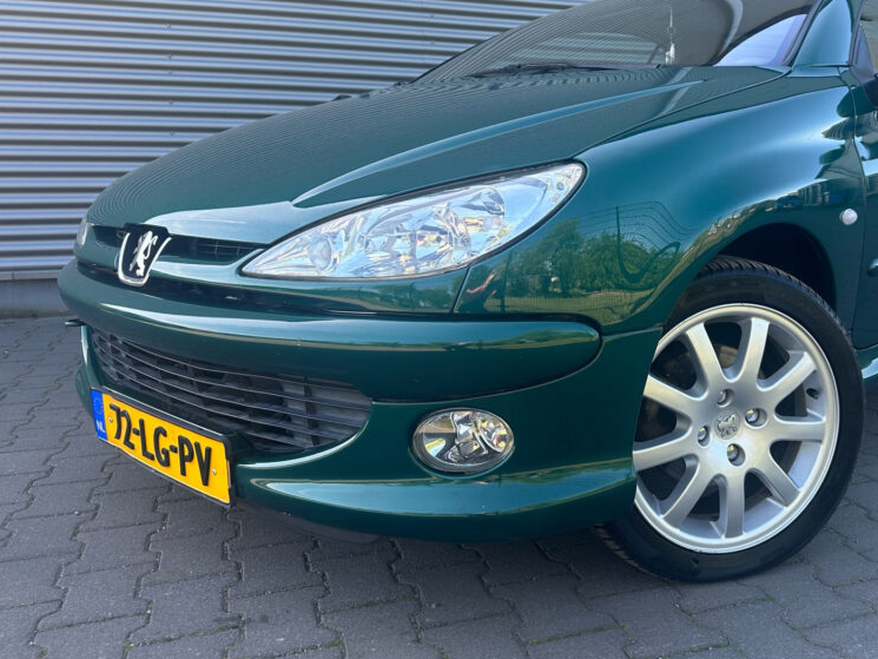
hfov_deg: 54.6
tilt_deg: -3.9
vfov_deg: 42.5
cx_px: 557
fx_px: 837
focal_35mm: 33
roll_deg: -0.1
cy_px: 232
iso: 80
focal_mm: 6.86
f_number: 1.78
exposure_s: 1/333
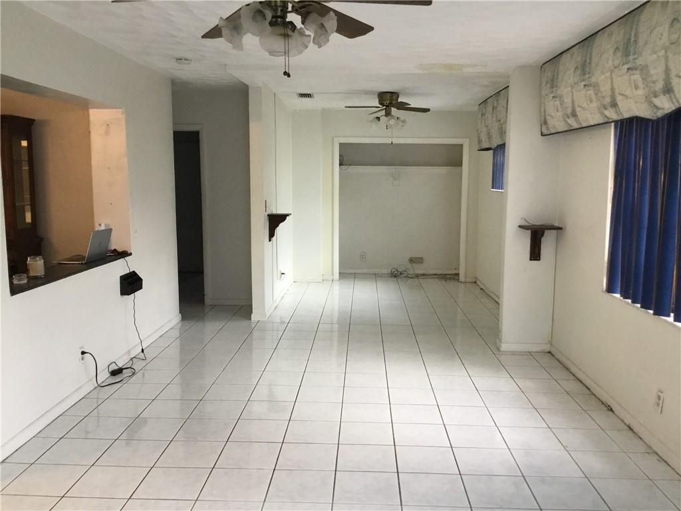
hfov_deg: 58.4
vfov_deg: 45.4
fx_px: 610
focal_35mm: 31
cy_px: 256
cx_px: 340
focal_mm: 3.3
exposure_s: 1/30
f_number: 2.4
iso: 100
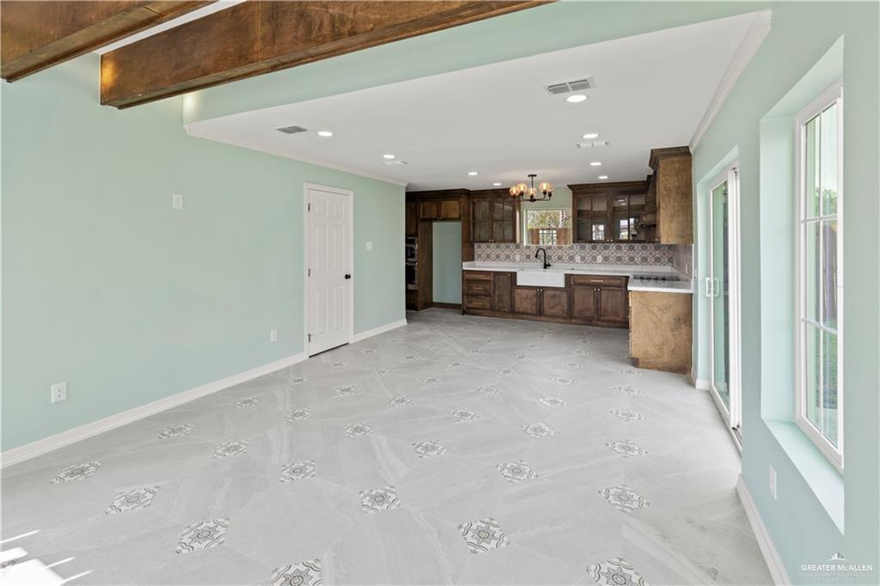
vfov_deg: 77.3
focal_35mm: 15
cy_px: 293
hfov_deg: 100.4
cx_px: 440
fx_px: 367
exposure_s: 1/15
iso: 250
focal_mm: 15
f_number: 9
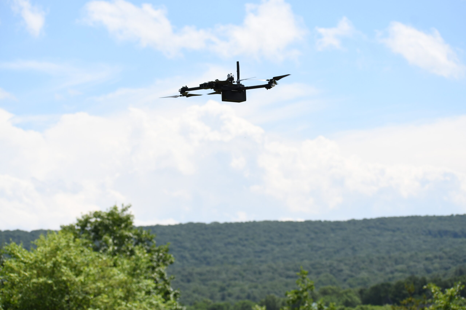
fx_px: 1359
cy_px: 155
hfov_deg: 19.5
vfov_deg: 13.0
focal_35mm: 105
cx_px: 233
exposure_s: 1/3200
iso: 500
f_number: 5.6
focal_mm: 70
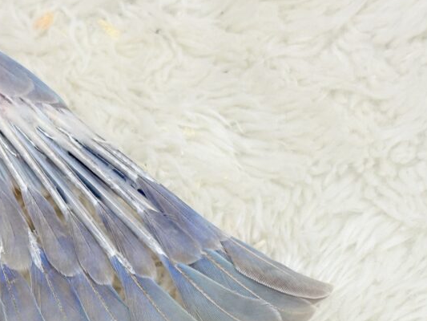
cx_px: 22
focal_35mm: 117
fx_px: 1444
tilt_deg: -63.2
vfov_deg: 12.5
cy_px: 339
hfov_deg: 16.5
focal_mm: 5.96
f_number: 1.6
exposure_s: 1/50
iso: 40
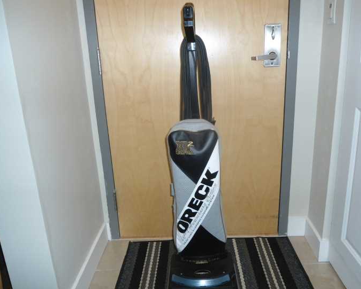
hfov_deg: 58.6
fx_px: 320
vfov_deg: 48.5
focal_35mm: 30
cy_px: 151
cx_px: 202
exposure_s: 1/30
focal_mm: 4.7
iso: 100
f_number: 2.8
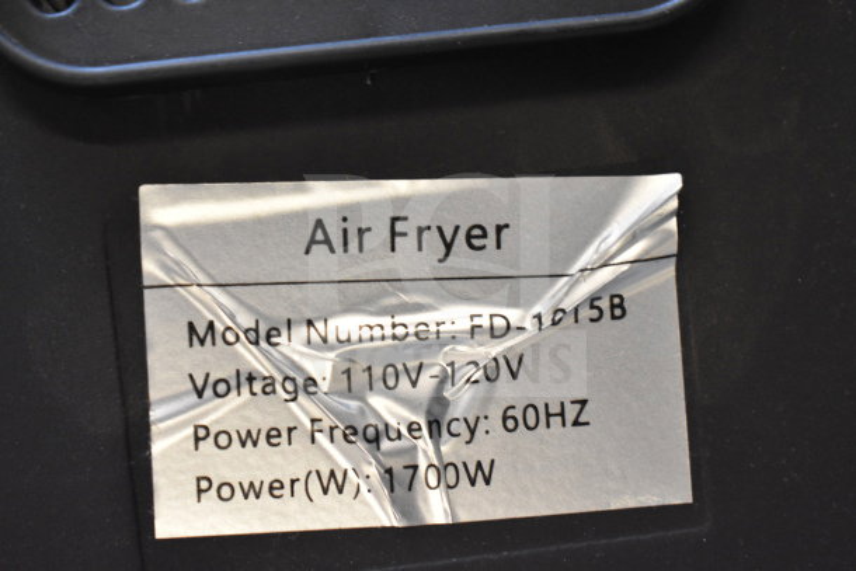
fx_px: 1605
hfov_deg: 29.9
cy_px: 286
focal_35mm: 68
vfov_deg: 20.2
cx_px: 428
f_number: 5
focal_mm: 45
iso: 3200
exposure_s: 1/80
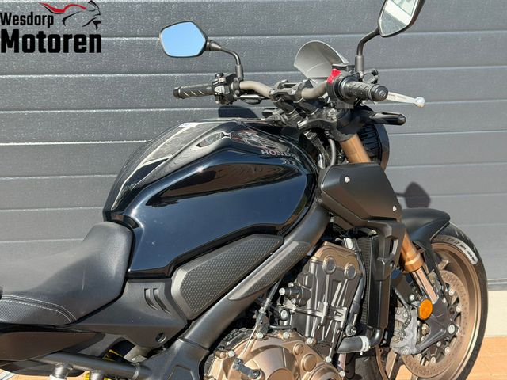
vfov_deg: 30.3
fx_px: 703
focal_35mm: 48
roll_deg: +1.0
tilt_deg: -19.2
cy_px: 190
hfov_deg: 39.7
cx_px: 254
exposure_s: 1/1715
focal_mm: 6.76
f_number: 1.78
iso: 100
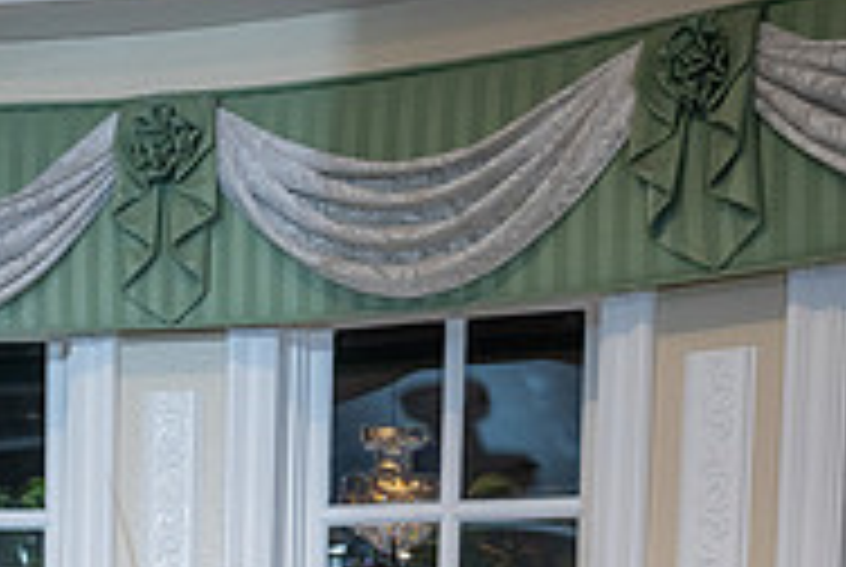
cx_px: -4
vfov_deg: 16.0
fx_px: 1859
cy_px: 839
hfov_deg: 24.4
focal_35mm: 79
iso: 640
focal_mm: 25
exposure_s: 1/160
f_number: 3.5
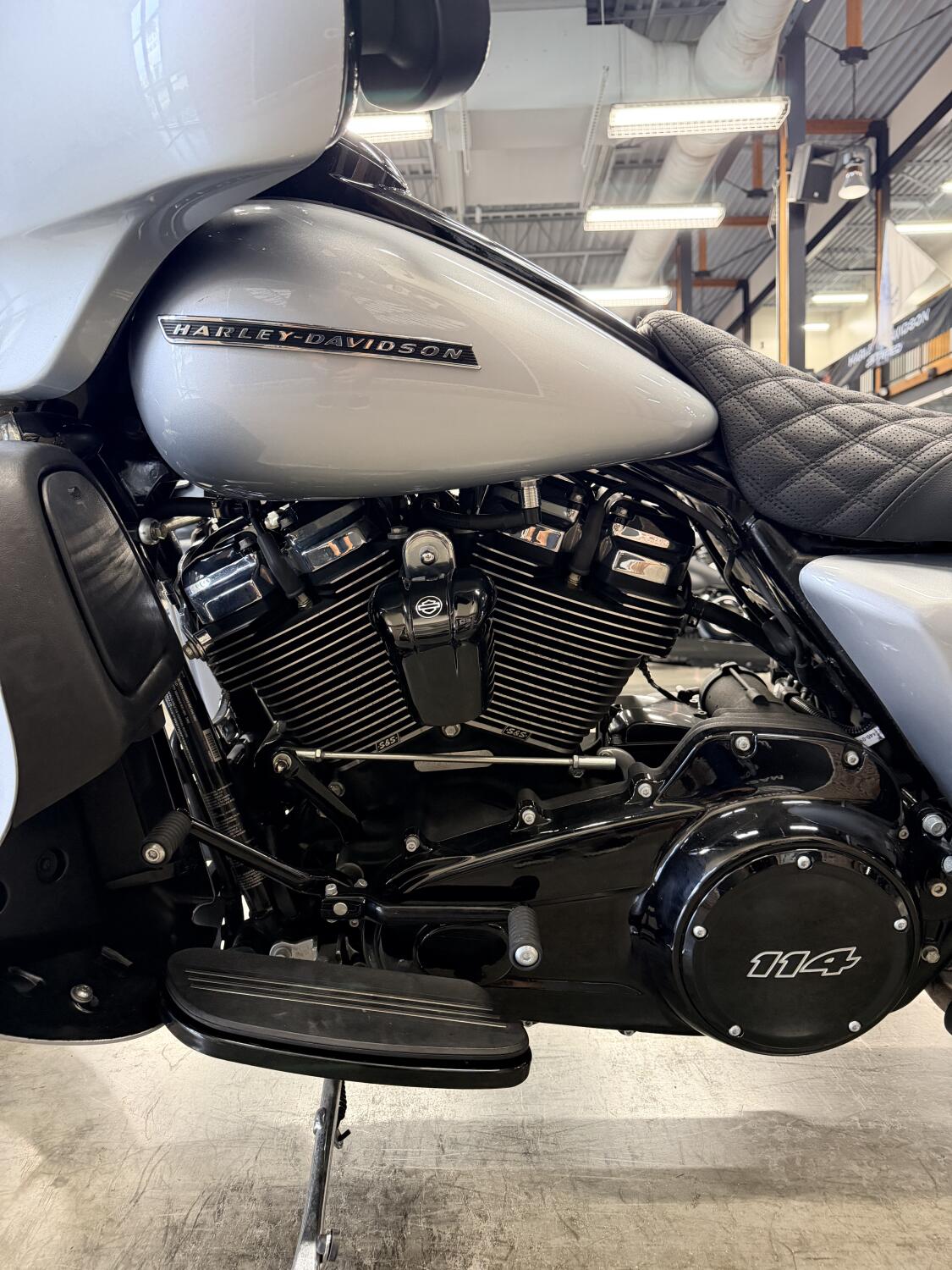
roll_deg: +1.3
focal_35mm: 24
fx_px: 880
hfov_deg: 56.8
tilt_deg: -4.4
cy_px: 635
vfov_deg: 71.6
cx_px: 476
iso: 500
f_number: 1.78
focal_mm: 6.76
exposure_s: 1/60
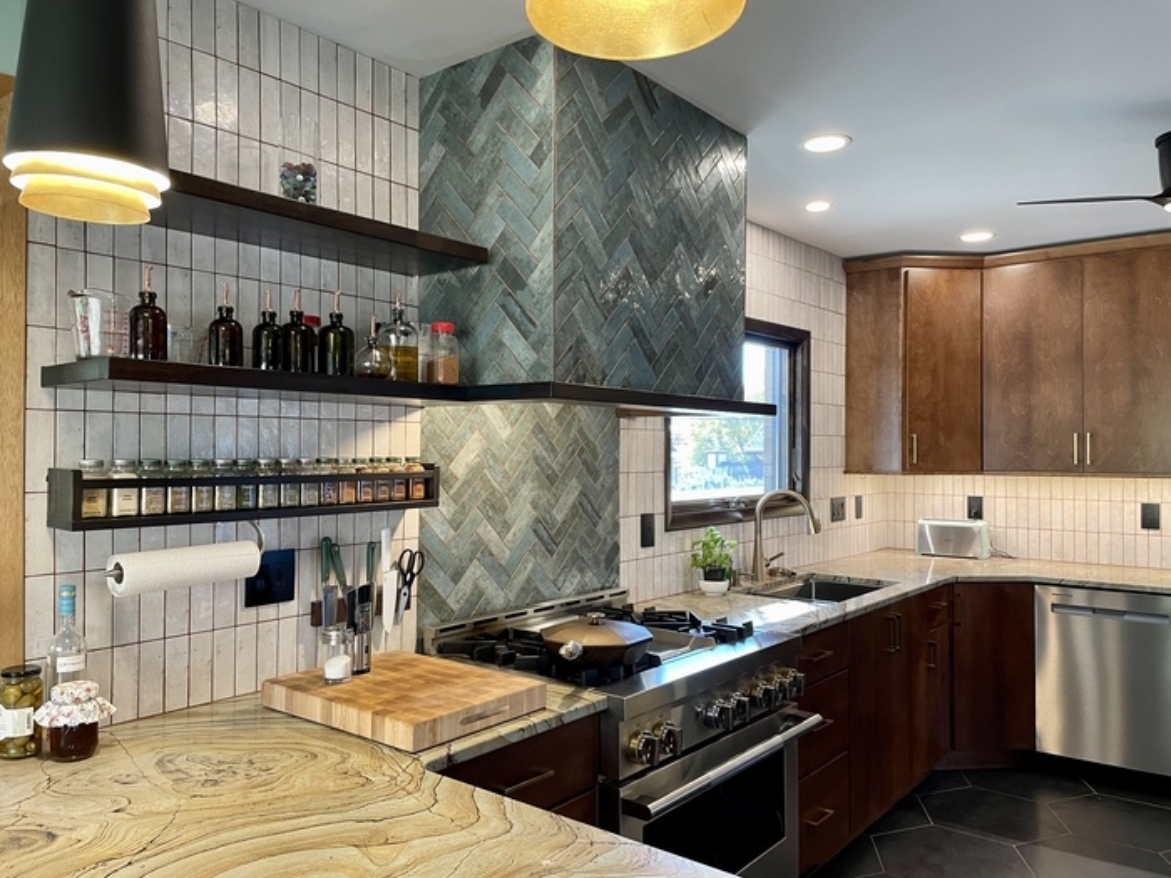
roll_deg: +0.4
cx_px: 586
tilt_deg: +0.1
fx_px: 880
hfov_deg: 67.3
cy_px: 439
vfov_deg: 53.1
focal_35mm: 26
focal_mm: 4.2
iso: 160
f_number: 1.6
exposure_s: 1/60
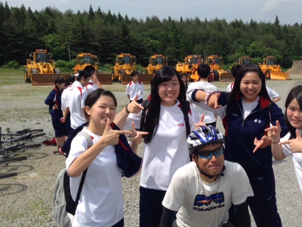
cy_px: 122
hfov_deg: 41.7
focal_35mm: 45
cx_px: 189
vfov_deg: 32.2
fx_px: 393
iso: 50
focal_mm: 4.12
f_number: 2.4
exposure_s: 1/1808
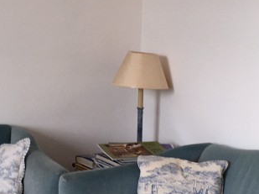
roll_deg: -1.6
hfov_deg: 20.9
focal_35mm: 94
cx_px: 122
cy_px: 109
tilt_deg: -10.0
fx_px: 702
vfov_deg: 15.7
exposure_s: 1/50
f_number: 2.2
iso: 32
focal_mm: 4.15
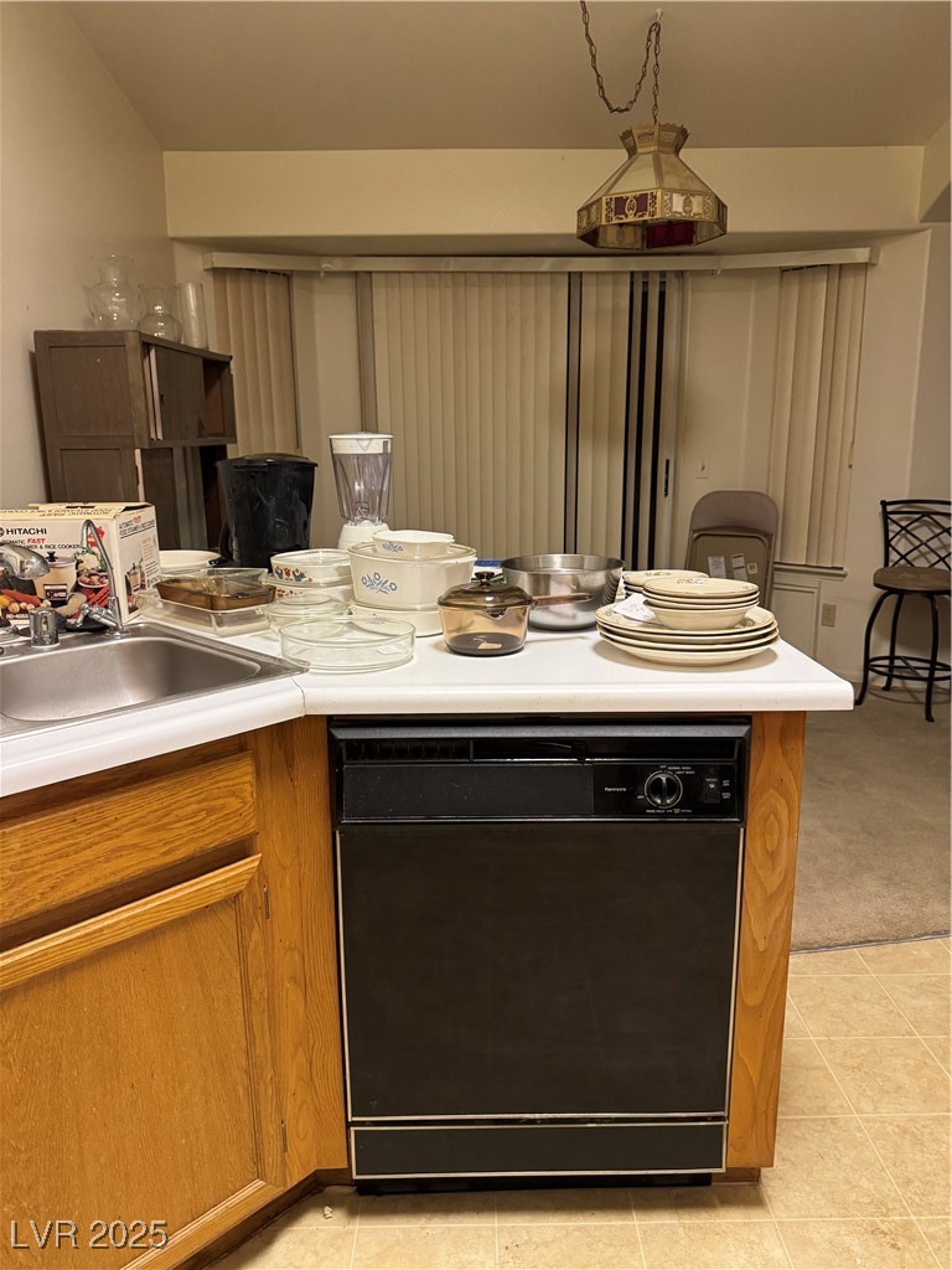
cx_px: 476
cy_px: 635
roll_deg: +0.8
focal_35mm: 24
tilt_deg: -13.3
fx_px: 880
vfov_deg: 71.6
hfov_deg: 56.8
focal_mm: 6.76
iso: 640
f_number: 1.78
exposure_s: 1/60
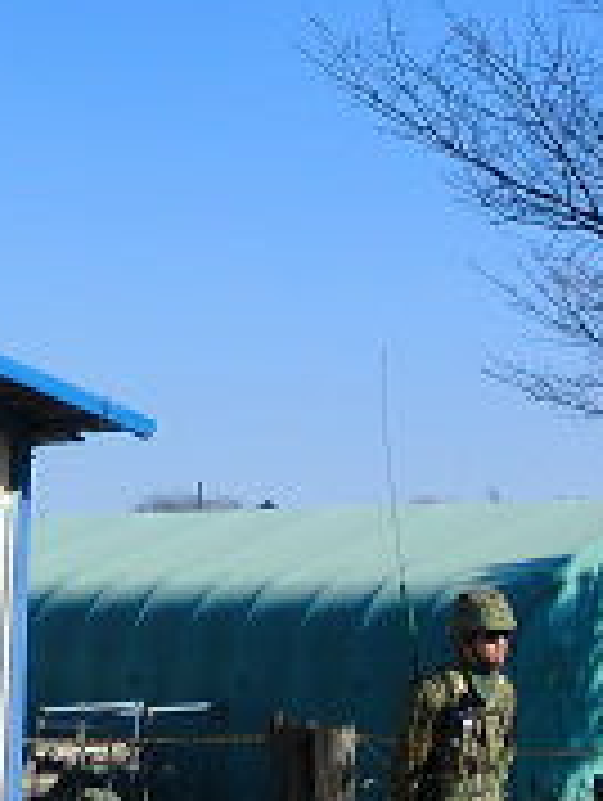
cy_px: -562
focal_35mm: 113
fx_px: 2618
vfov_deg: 15.4
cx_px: 508
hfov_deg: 13.1
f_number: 8.8
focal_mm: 5
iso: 100
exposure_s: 1/200
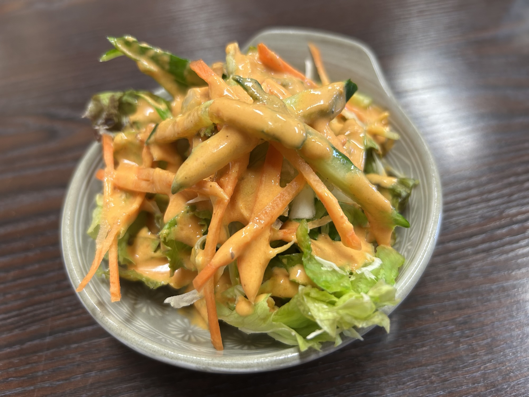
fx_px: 397
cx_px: 264
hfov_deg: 67.3
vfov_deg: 53.1
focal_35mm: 26
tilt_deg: -51.1
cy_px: 198
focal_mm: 5.7
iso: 80
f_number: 1.5
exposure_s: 1/50
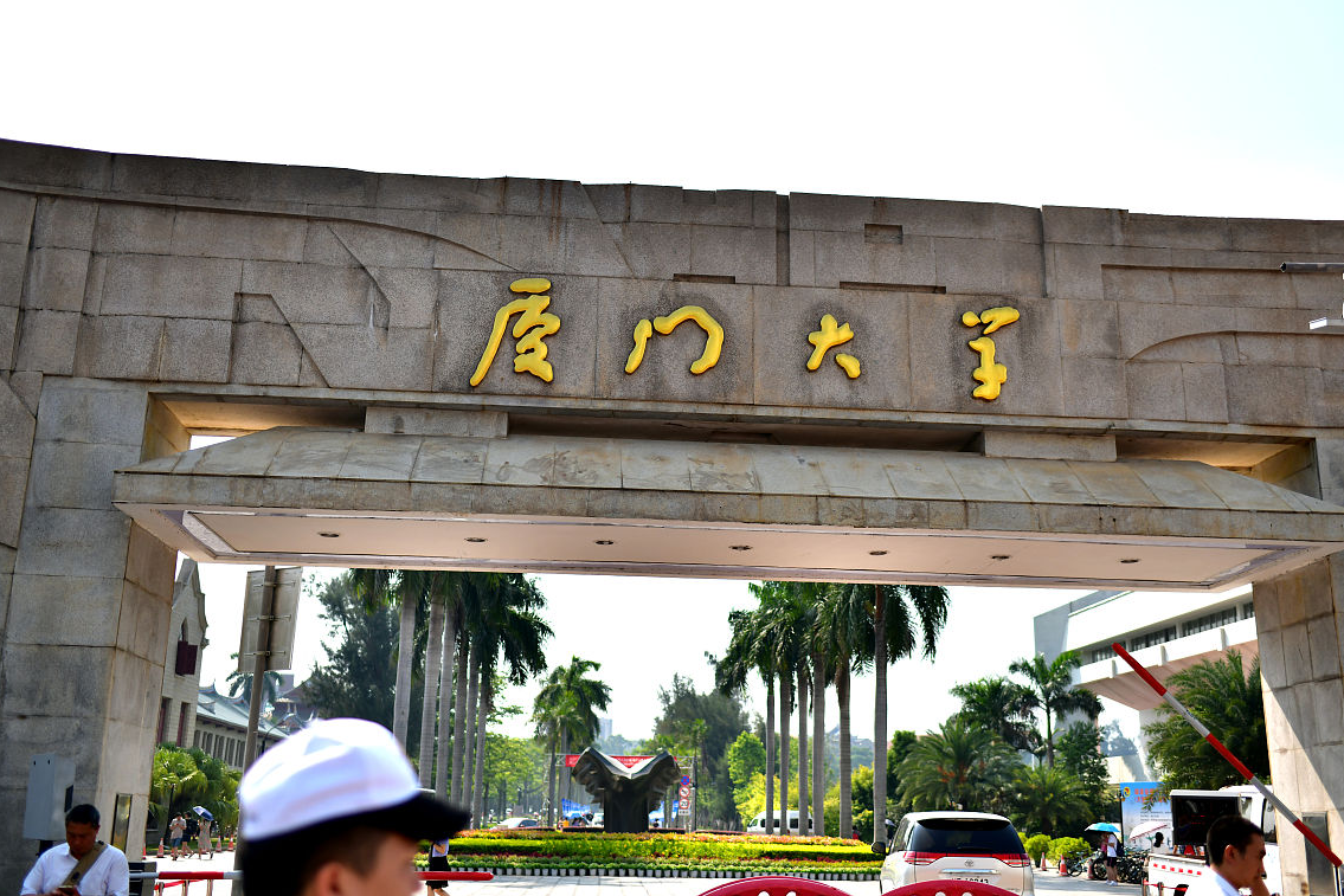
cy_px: 452
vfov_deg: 36.0
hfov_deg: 51.9
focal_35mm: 37
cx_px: 689
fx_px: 1381
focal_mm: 35
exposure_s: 1/8000
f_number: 2.2
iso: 125
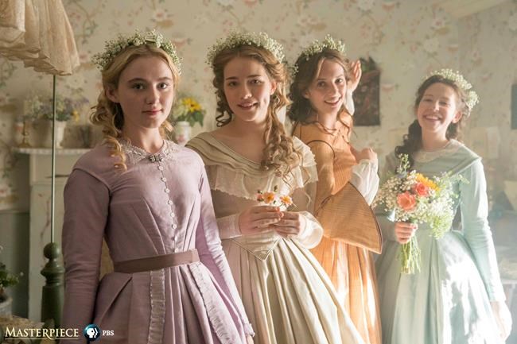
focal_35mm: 44
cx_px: 258
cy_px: 172
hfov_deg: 44.5
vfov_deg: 30.5
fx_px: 632
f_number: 3.5
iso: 2500
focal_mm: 44
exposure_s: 1/160
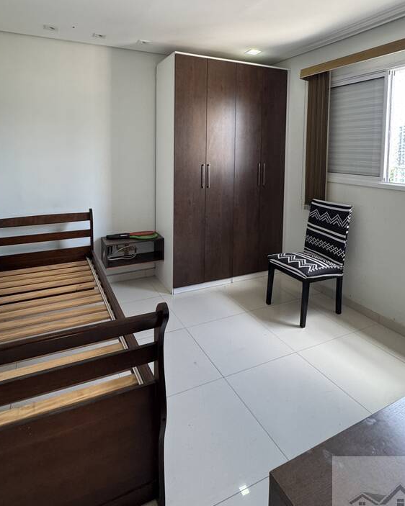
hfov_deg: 65.5
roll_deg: -0.4
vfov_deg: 75.3
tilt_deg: -4.5
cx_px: 191
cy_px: 169
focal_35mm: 21
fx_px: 315
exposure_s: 1/120
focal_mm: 2.22
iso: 200
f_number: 2.2
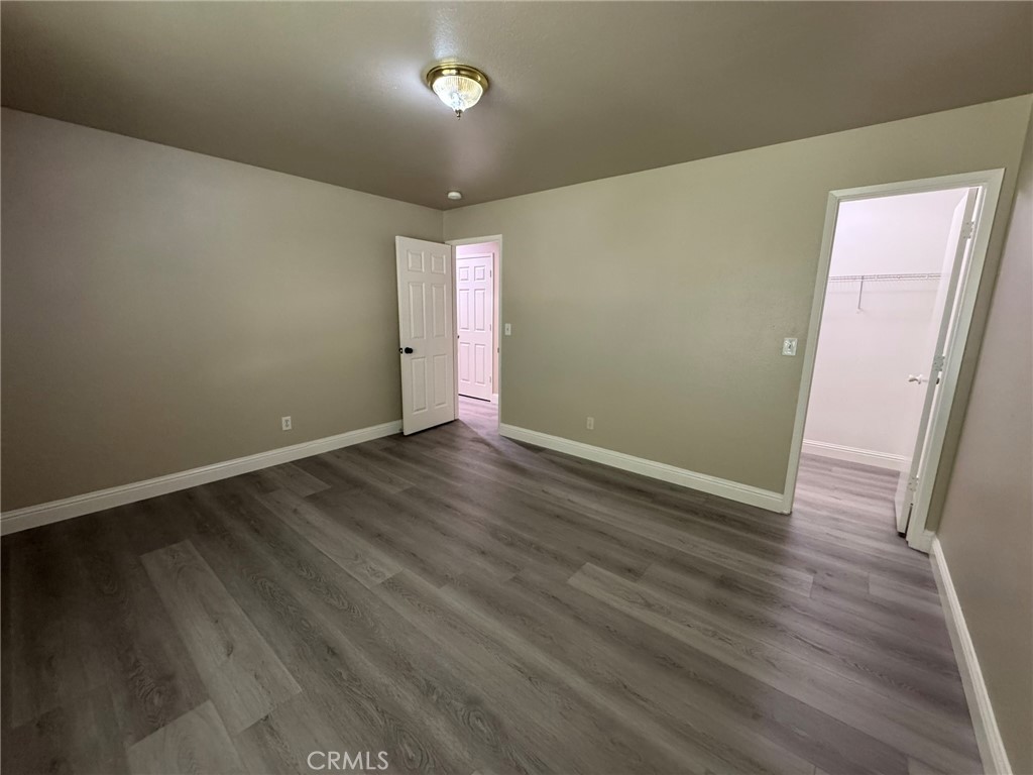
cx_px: 516
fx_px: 418
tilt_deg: -11.6
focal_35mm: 14
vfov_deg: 85.7
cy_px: 388
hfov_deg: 102.1
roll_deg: -1.1
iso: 320
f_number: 2.2
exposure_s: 1/60
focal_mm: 2.22
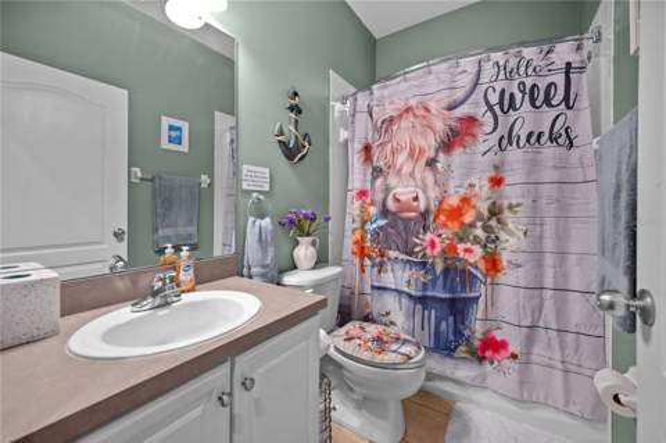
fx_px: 259
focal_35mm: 14
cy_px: 222
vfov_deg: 81.1
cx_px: 333
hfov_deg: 104.3
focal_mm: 14
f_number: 4
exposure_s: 1.6
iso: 100
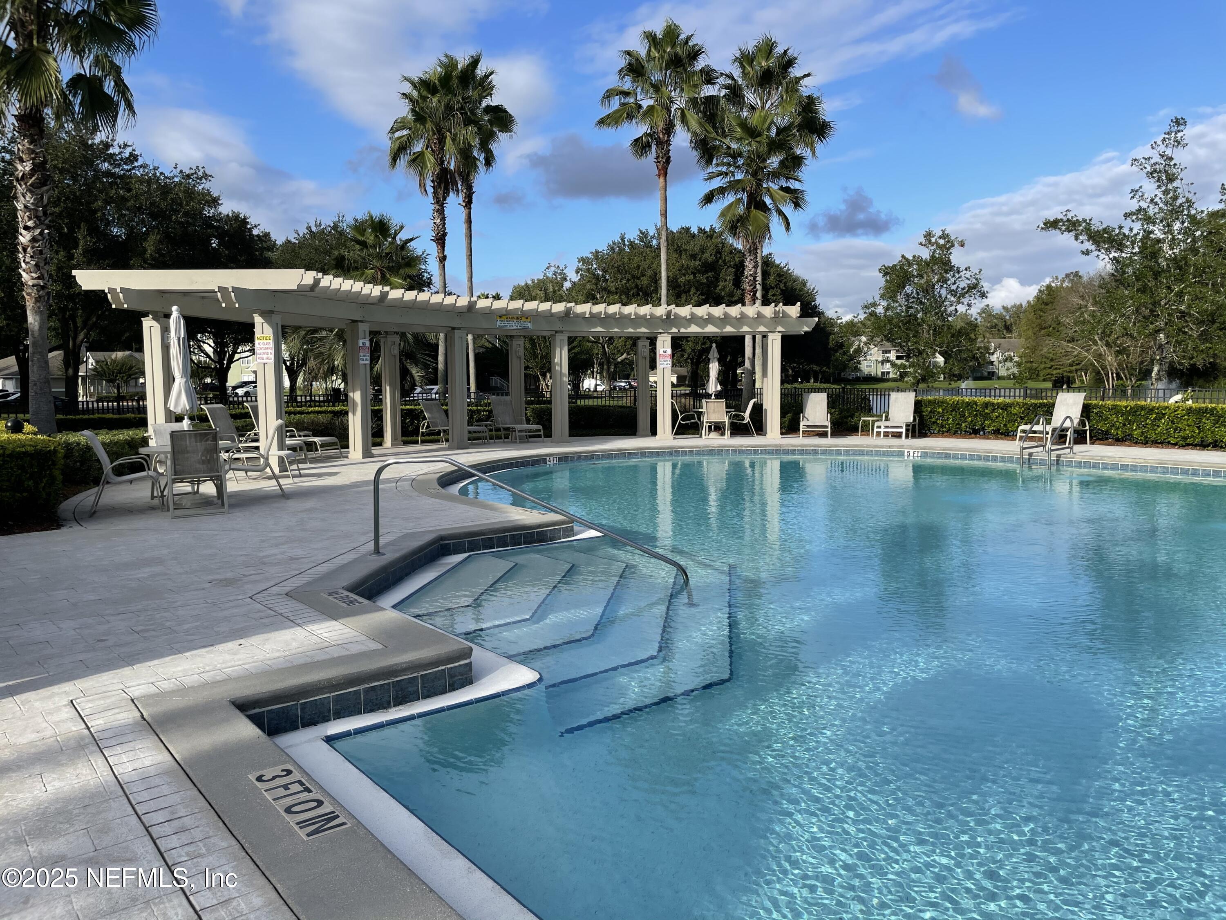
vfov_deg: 53.1
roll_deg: +0.5
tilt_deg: -5.2
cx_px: 613
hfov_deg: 67.3
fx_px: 921
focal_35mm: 26
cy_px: 460
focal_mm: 4.2
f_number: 1.6
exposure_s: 1/2747
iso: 32
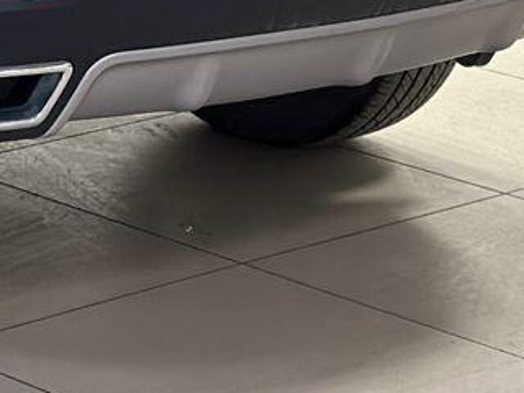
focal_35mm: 216
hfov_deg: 8.8
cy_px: -383
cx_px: -380
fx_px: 3270
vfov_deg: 6.7
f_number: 1.78
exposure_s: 1/82
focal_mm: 6.86
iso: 125
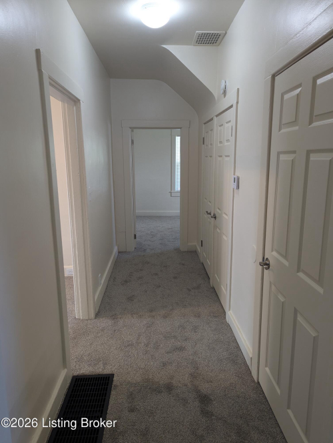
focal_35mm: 24
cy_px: 222
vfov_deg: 71.5
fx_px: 307
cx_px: 166
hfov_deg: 56.9
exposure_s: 1/24
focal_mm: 6.81
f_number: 1.85
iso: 80
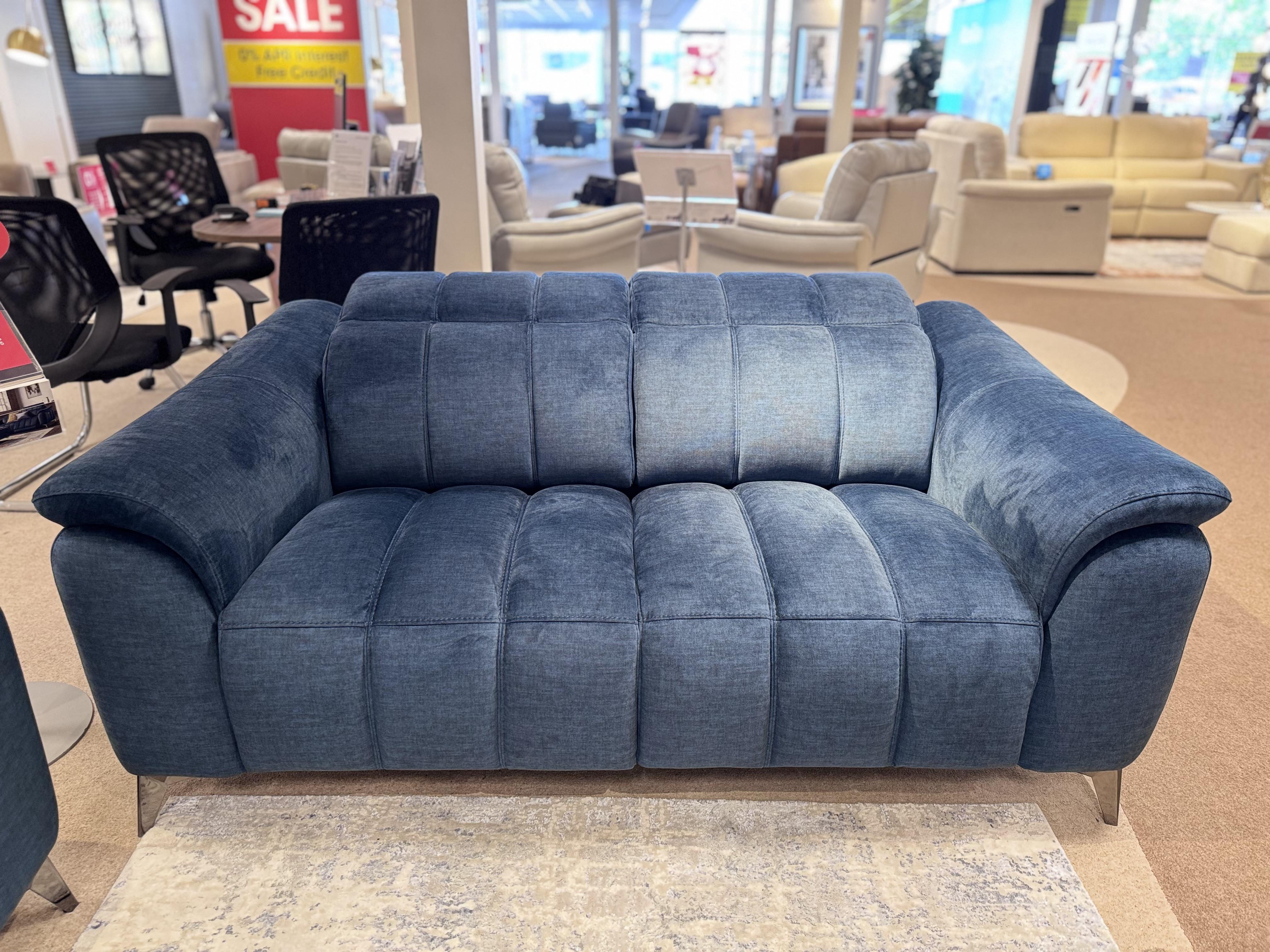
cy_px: 476
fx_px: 881
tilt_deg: -23.6
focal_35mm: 24
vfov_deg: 56.8
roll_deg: -0.7
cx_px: 635
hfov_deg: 71.6
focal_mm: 6.76
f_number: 1.78
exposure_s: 1/50
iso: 320
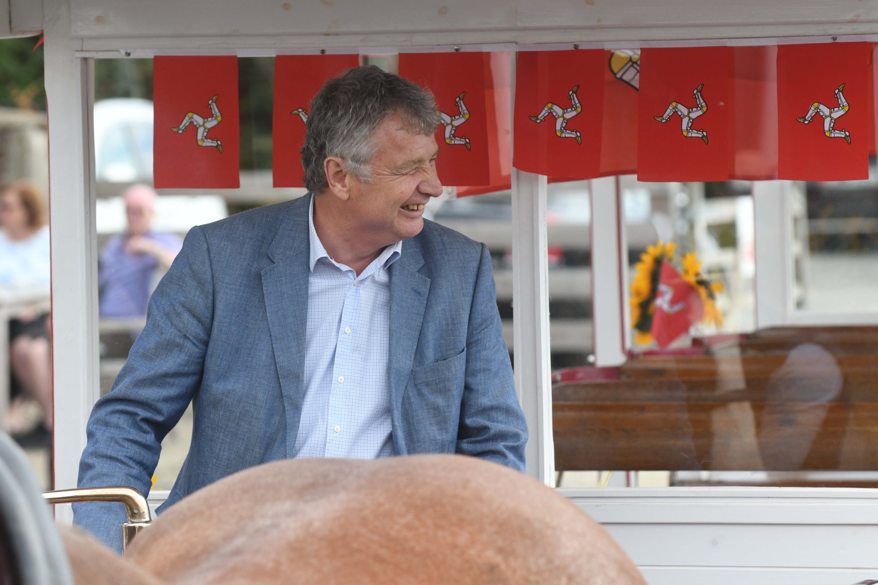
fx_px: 5852
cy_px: 292
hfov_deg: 8.6
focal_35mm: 240
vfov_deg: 5.7
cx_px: 439
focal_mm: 160
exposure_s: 1/1600
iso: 640
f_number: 4.5
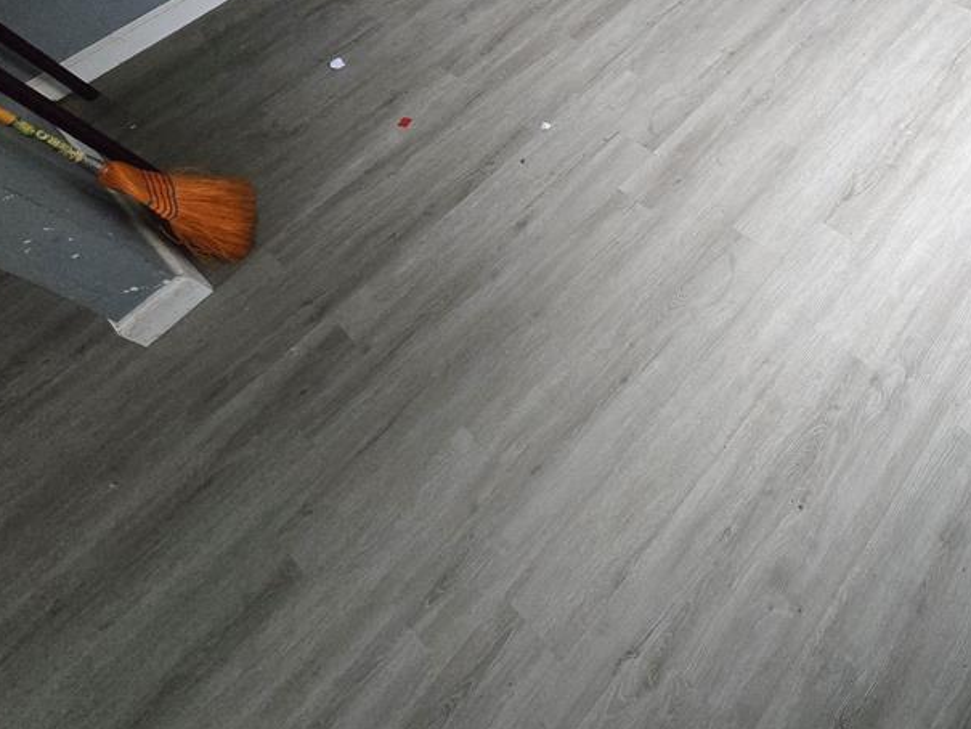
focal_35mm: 22
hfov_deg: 67.8
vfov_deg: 57.5
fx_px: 617
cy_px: 169
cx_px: 801
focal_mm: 2.2
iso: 1250
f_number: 2.2
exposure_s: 1/60
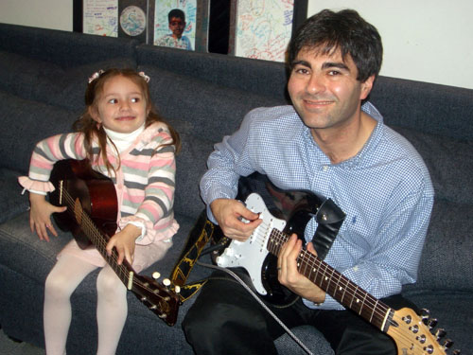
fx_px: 670
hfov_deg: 38.9
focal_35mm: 49
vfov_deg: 29.7
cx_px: 236
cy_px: 178
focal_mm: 8.2
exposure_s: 1/60
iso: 100
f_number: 3.1
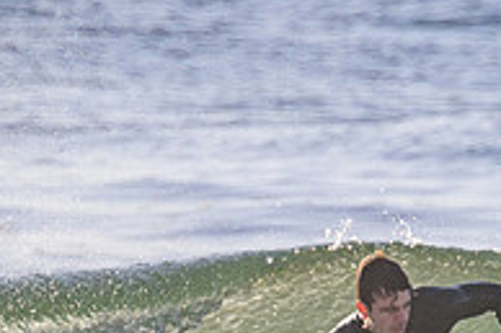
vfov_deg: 0.6
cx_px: 501
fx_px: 33274
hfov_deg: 0.9
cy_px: 383
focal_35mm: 2393
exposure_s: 1/2000
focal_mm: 800
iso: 1250
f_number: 11
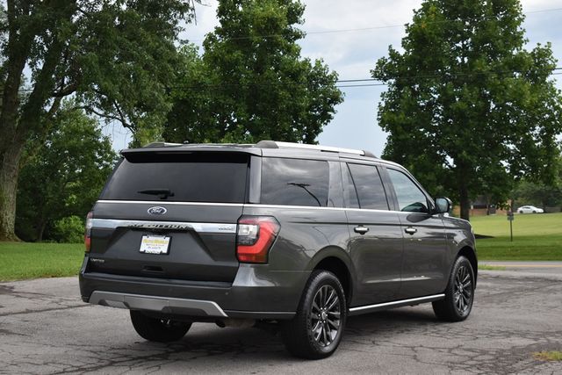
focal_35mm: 60
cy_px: 188
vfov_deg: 22.6
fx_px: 937
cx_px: 281
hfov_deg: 33.4
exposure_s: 1/125
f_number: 4.8
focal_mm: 40
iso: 900
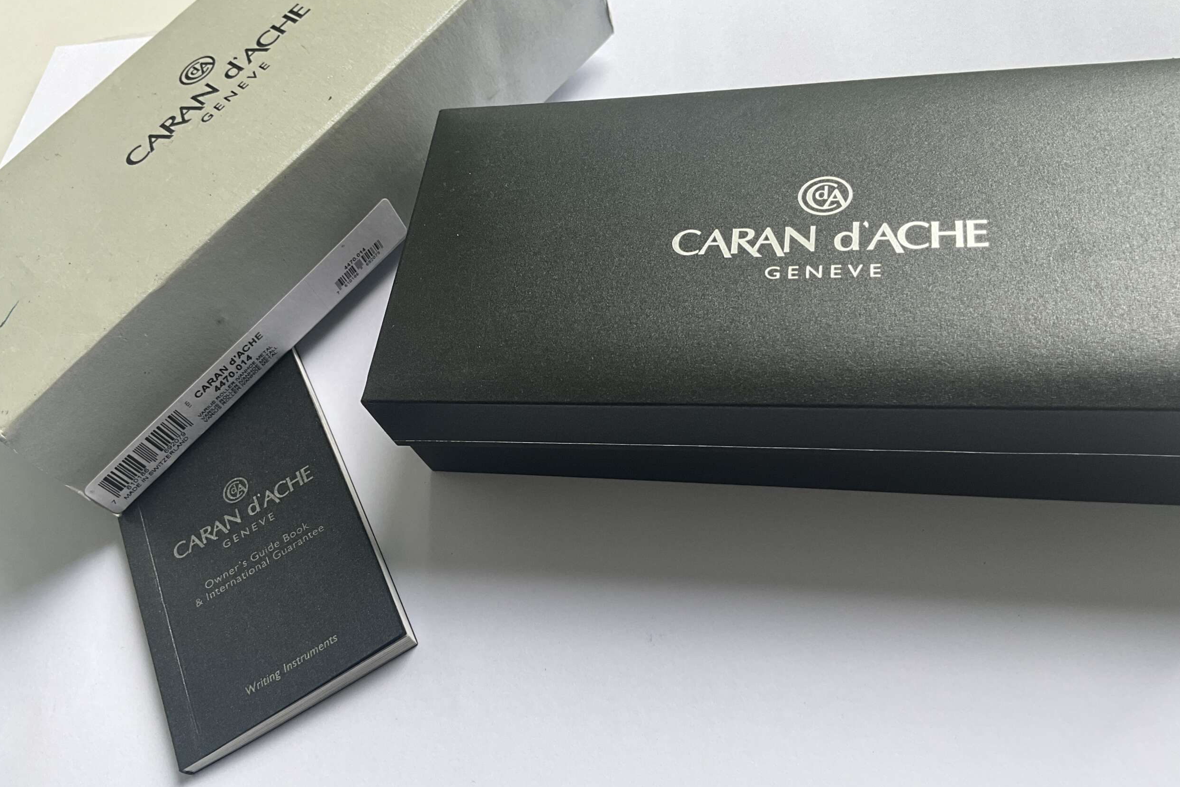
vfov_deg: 42.3
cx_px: 595
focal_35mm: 31
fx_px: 1016
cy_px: 372
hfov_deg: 60.3
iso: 25
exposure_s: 1/122
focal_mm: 3
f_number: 1.8
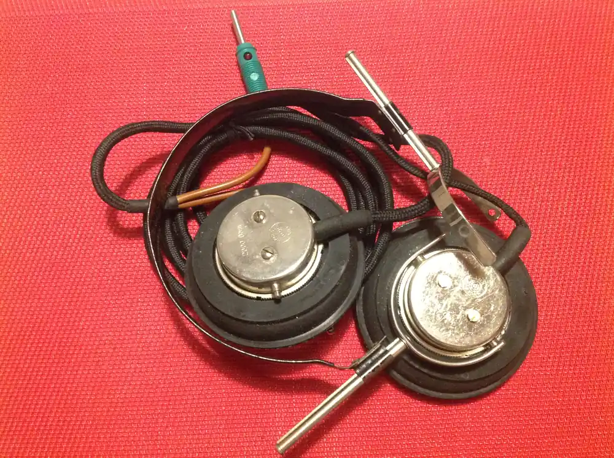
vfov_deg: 40.6
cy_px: 229
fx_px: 620
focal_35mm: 35
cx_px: 307
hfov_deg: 52.7
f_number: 2.4
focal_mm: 4.28
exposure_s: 1/15
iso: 400
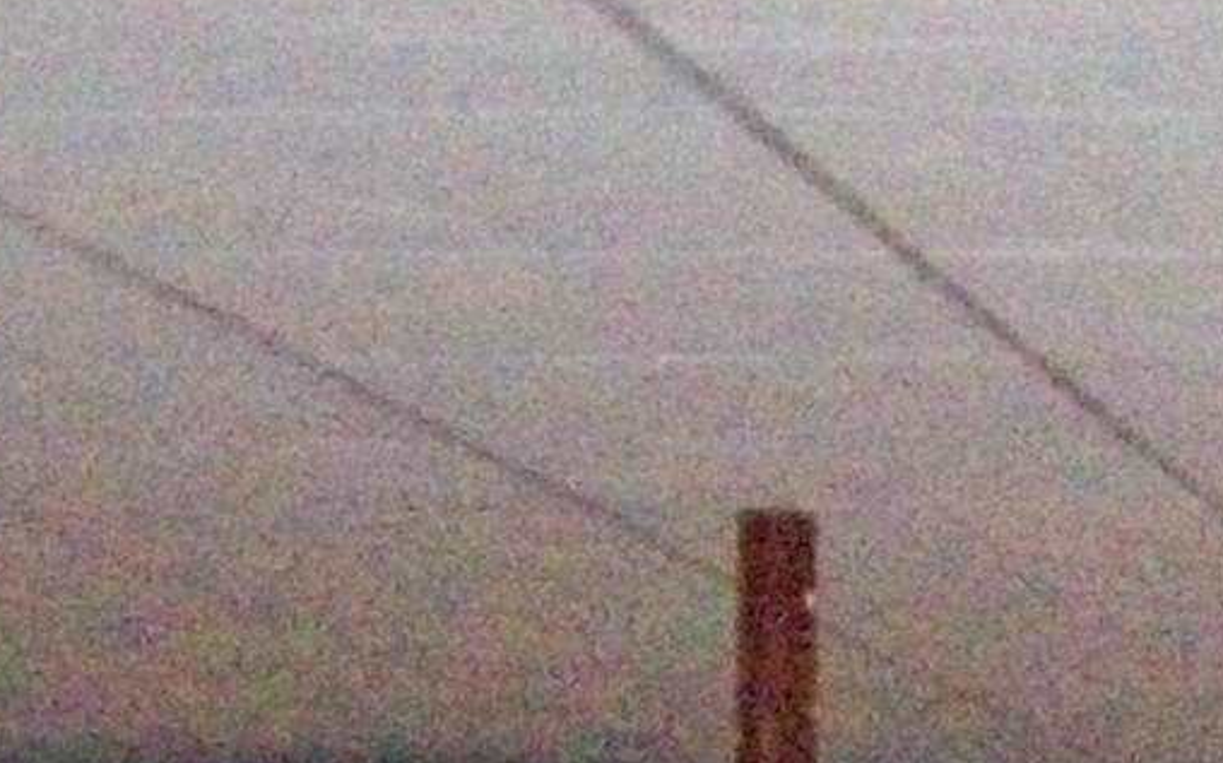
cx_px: 1738
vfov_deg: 5.6
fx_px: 7130
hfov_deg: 9.6
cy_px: 2547
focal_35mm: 214
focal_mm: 6
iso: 800
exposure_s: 1/128
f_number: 2.7
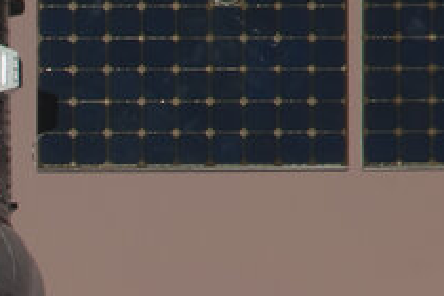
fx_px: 71925
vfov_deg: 0.2
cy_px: 509
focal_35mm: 5828
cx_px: -417
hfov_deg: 0.4
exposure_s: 1/800
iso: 200
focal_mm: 1200
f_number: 9
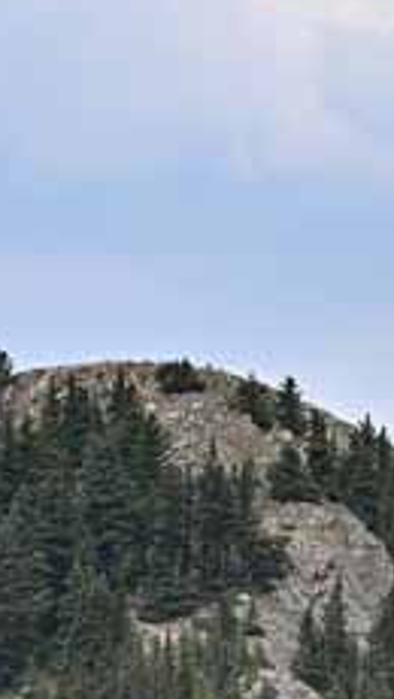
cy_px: 576
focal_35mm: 436
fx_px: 8095
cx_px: 33
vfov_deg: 4.9
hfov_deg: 2.8
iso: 64
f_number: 5.6
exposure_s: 1/640
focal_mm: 120
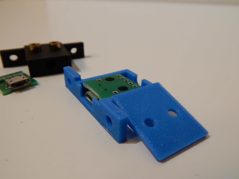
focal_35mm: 31
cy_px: 90
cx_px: 120
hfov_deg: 58.4
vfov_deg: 45.4
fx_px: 214
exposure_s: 1/30
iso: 280
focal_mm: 5.6
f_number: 3.2
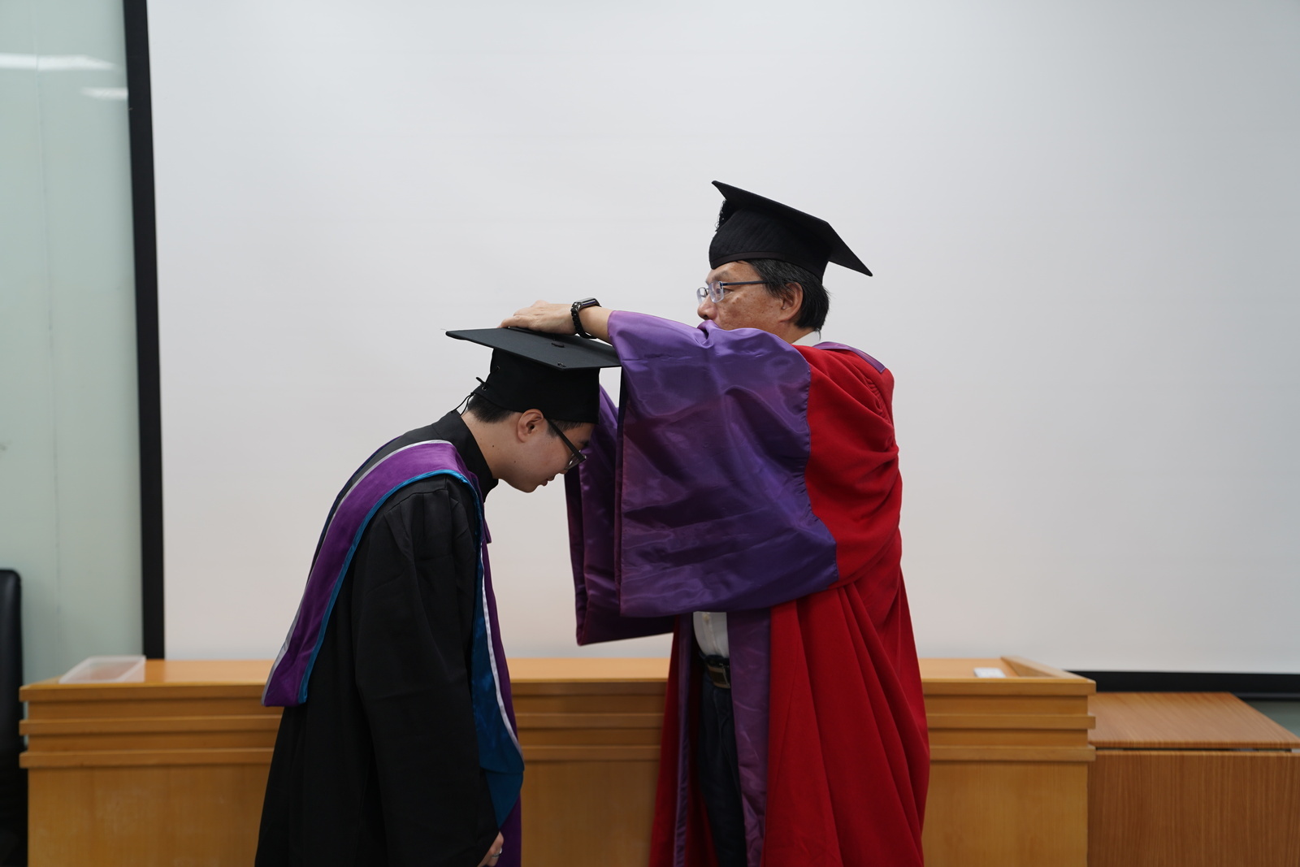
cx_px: 650
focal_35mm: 51
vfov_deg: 26.5
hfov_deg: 38.9
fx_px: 1842
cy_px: 434
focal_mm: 51
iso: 160
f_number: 2.8
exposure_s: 1/60
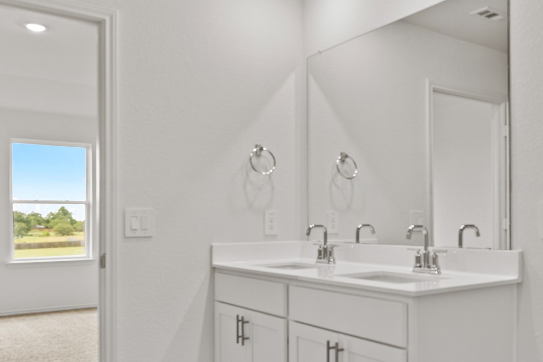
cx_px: 387
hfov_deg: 50.4
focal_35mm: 37
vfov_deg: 35.8
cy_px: 222
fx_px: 557
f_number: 6.3
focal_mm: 16.9
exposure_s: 1/25
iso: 1000
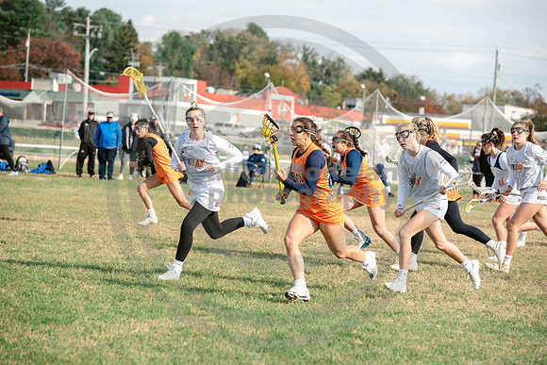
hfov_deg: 15.2
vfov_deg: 10.2
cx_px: 274
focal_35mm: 135
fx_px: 2052
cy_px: 182
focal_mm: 135
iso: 250
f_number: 4.5
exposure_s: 1/1250
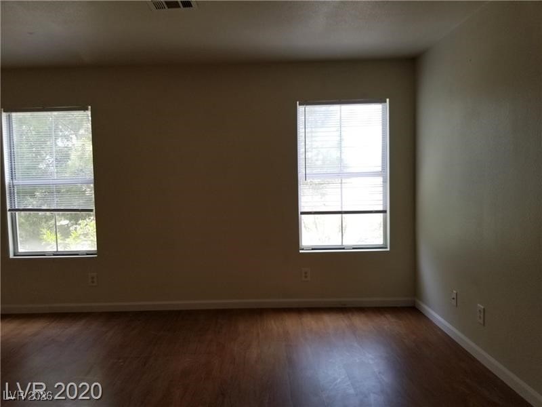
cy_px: 204
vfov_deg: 53.1
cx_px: 271
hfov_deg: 67.3
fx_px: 407
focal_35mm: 26
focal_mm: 4.25
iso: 50
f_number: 1.7
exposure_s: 1/177
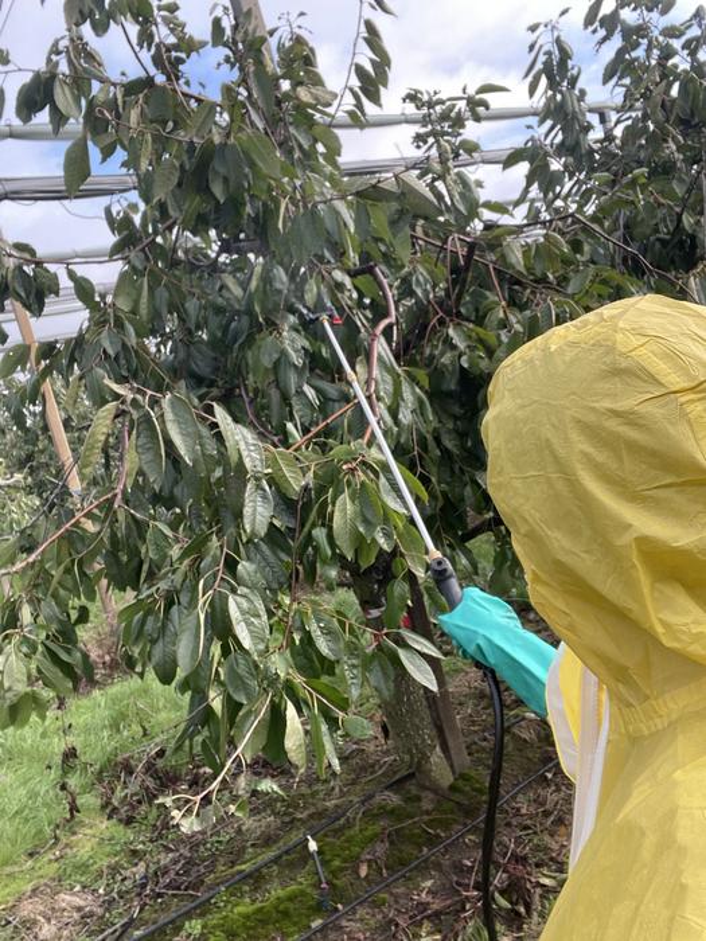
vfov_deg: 60.0
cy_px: 470
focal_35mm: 30
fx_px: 816
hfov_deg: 46.8
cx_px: 353
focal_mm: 2.71
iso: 25
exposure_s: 1/156
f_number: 2.2
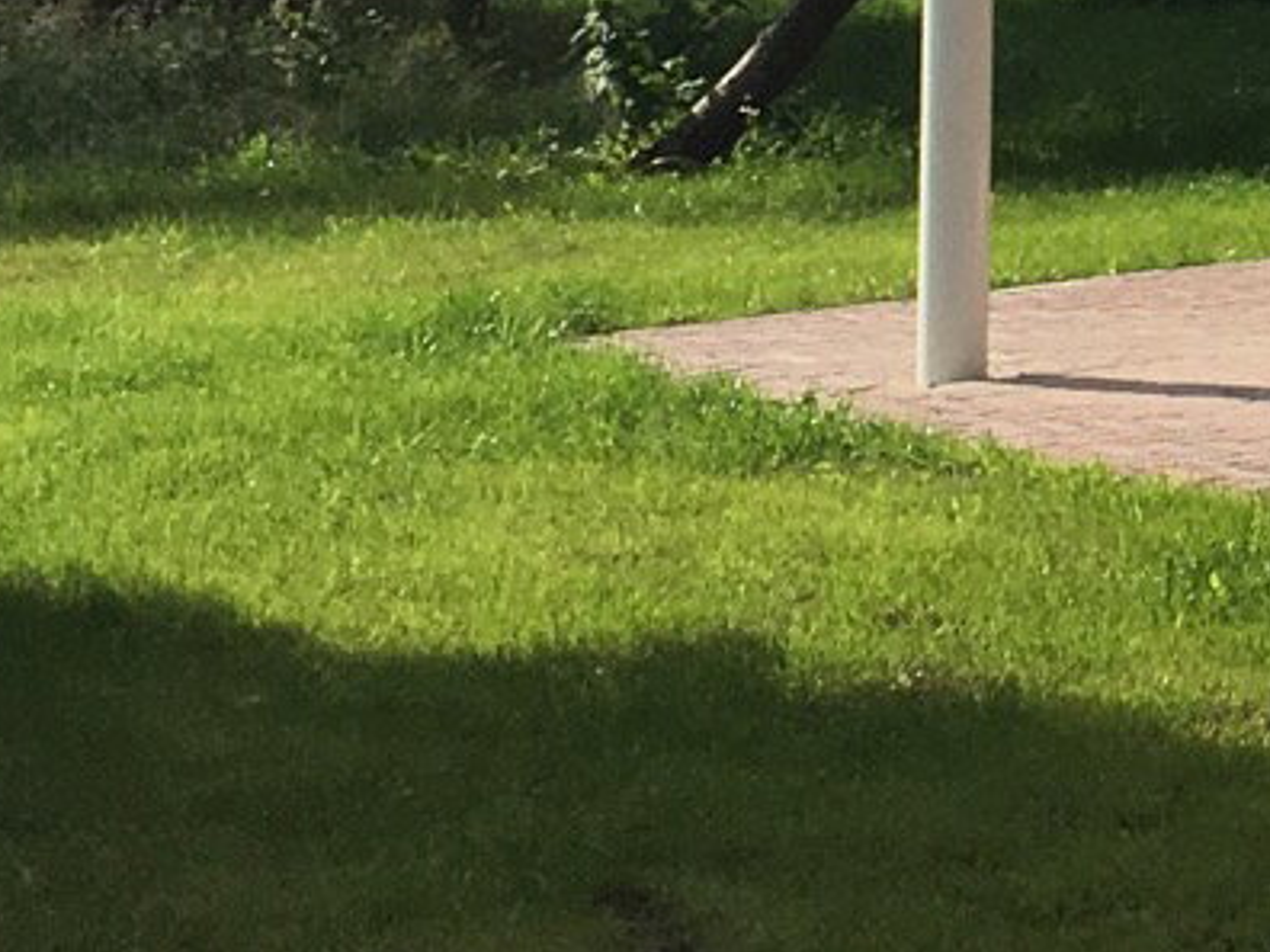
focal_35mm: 150
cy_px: -1013
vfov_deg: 9.2
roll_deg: -0.3
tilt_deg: +5.7
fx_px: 5503
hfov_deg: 12.1
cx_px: 2312
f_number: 2.2
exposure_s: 1/2262
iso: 25
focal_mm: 4.15
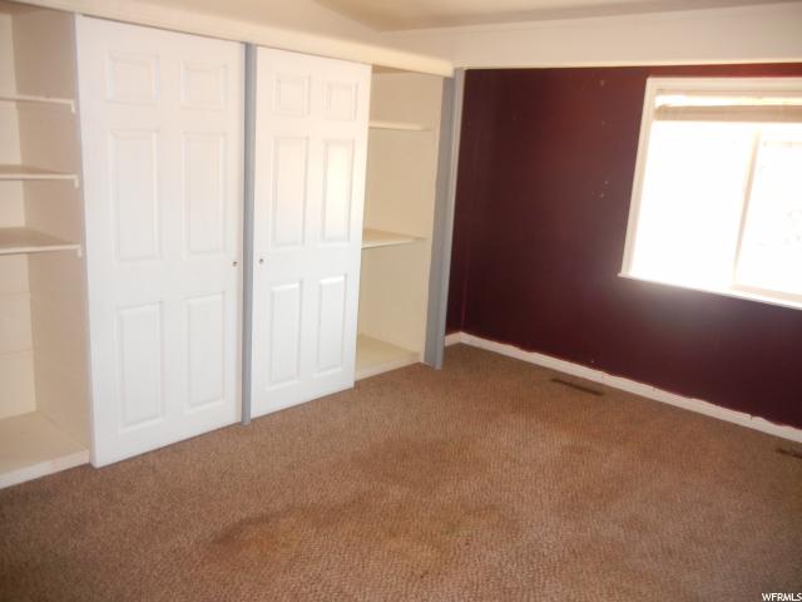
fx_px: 695
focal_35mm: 30
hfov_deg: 60.0
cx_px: 401
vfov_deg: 46.8
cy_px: 301
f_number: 3.5
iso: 376
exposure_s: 1/30
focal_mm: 5.4
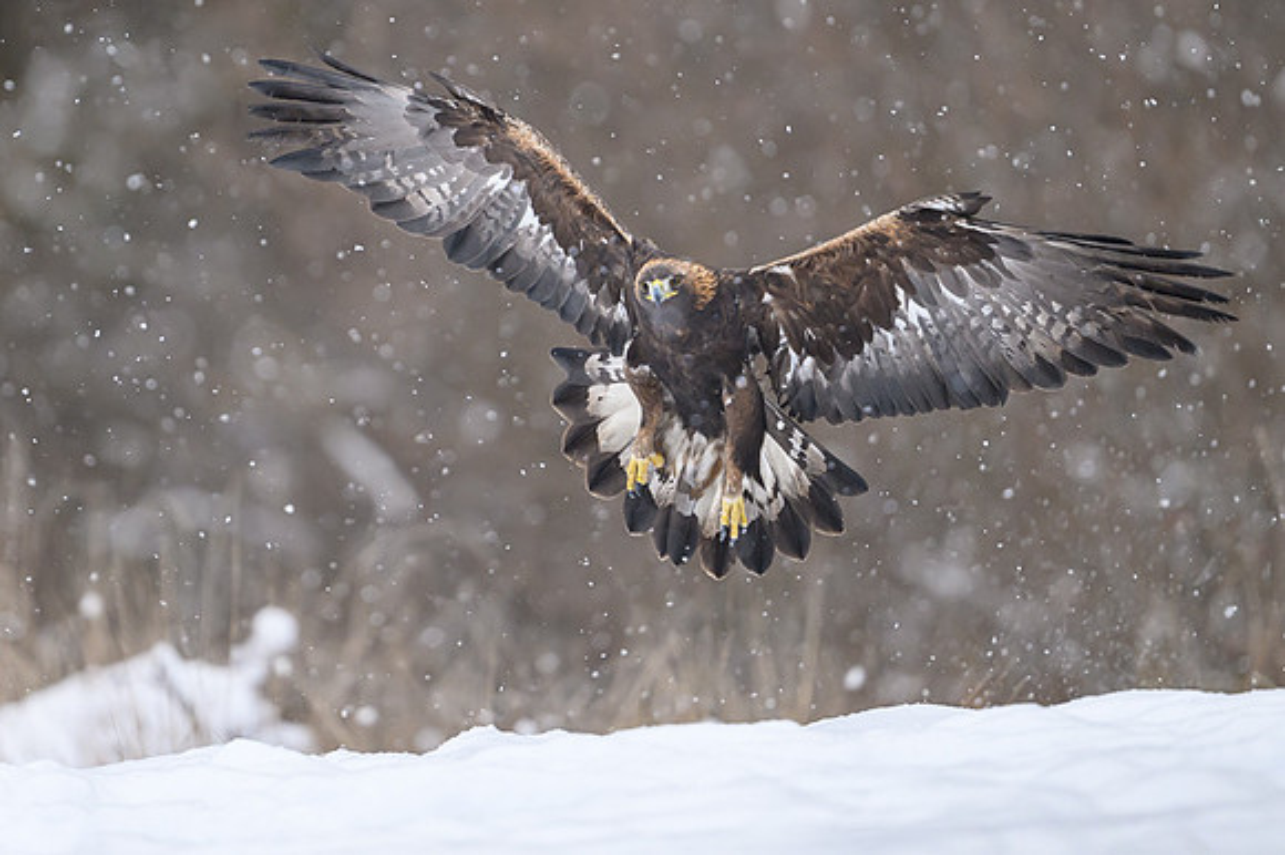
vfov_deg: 1.9
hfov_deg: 2.9
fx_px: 25139
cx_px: 528
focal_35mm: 705
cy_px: 263
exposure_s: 1/2000
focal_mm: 400
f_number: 2.8
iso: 1250
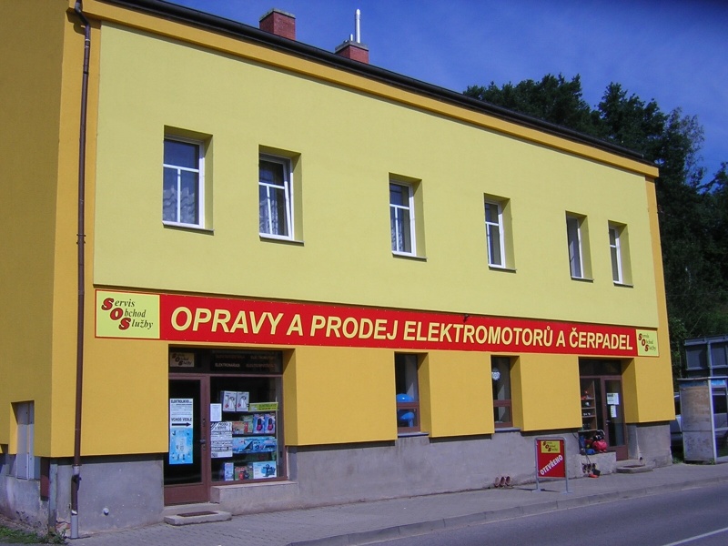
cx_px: 364
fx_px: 757
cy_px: 273
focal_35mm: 36
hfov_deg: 51.4
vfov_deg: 39.7
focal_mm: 4.7
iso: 100
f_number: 5.2
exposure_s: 1/776
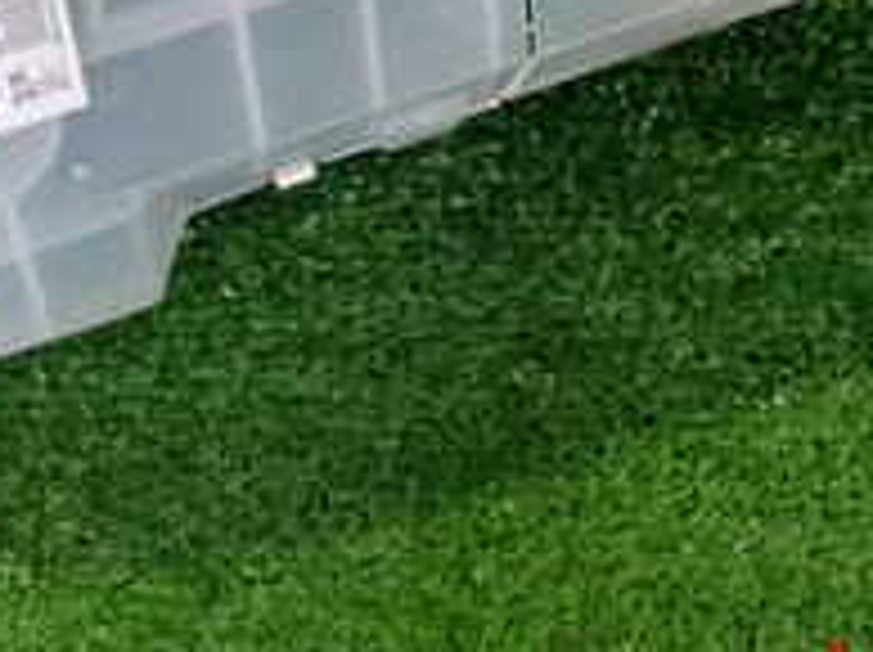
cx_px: 495
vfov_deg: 14.9
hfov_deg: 21.1
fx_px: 2343
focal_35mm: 93
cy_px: -270
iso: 400
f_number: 2.3
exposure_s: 1/30
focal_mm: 5.4
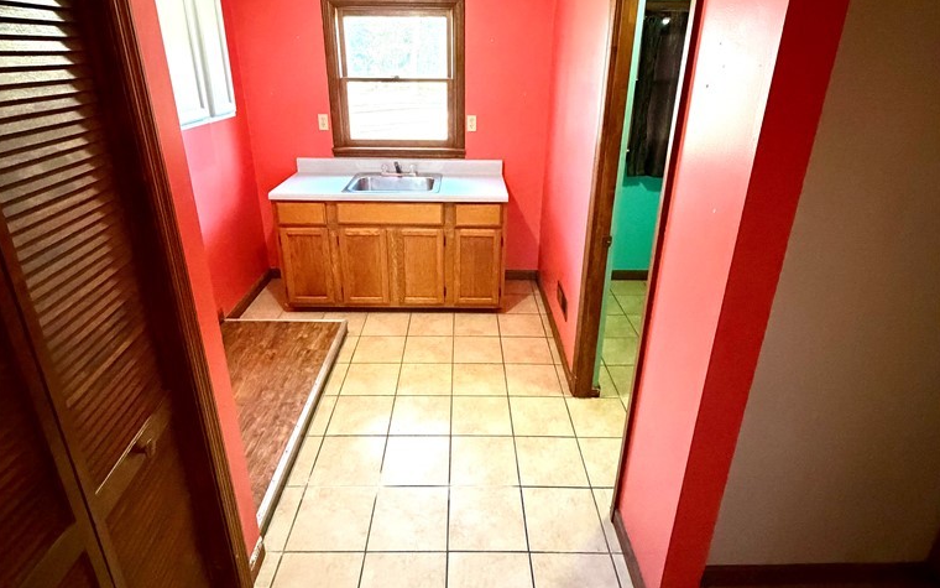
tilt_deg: -21.8
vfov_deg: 59.4
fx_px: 512
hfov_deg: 85.1
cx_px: 469
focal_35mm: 20
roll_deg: -0.3
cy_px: 253
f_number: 2.2
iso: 1250
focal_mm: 2.22
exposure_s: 1/60
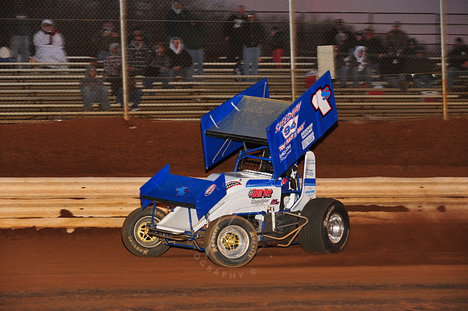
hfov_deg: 16.4
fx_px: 1624
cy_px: 156
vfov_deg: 11.0
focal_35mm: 125
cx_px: 234
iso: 640
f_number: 6.3
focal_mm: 125
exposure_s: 1/250
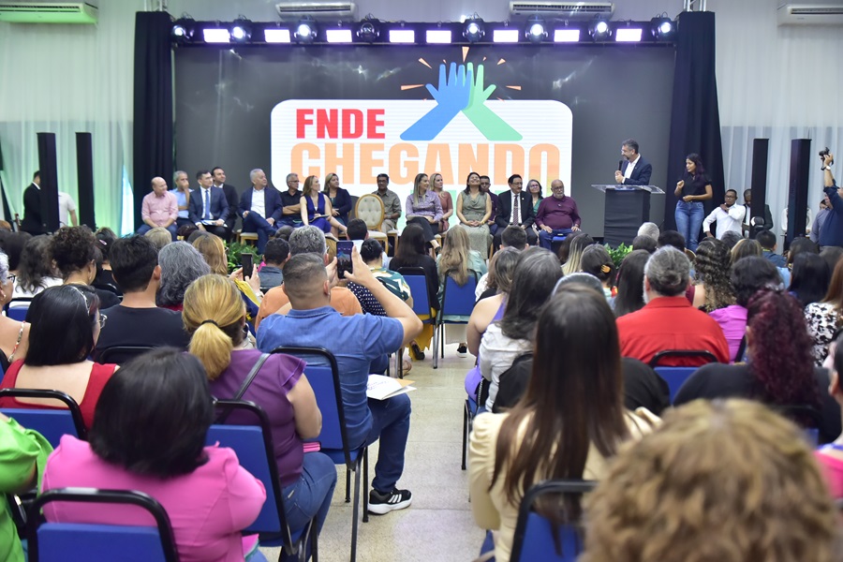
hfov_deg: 54.4
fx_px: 820
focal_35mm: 35
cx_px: 422
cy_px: 281
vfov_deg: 37.9
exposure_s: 1/200
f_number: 4
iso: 2500
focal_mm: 35
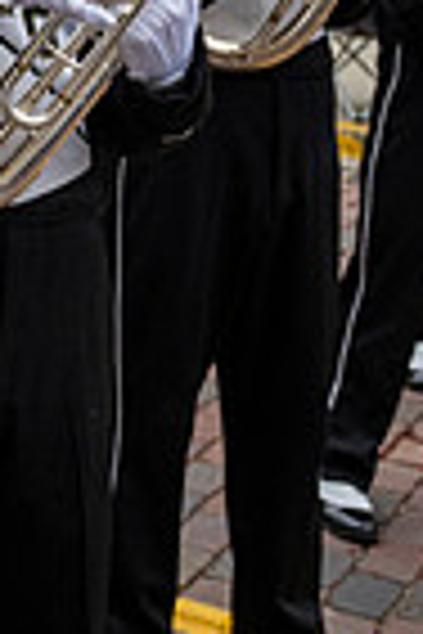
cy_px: -133
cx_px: -693
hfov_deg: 10.9
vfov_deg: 19.4
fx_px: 1745
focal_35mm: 99
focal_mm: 24
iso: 640
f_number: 4
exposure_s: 1/1600
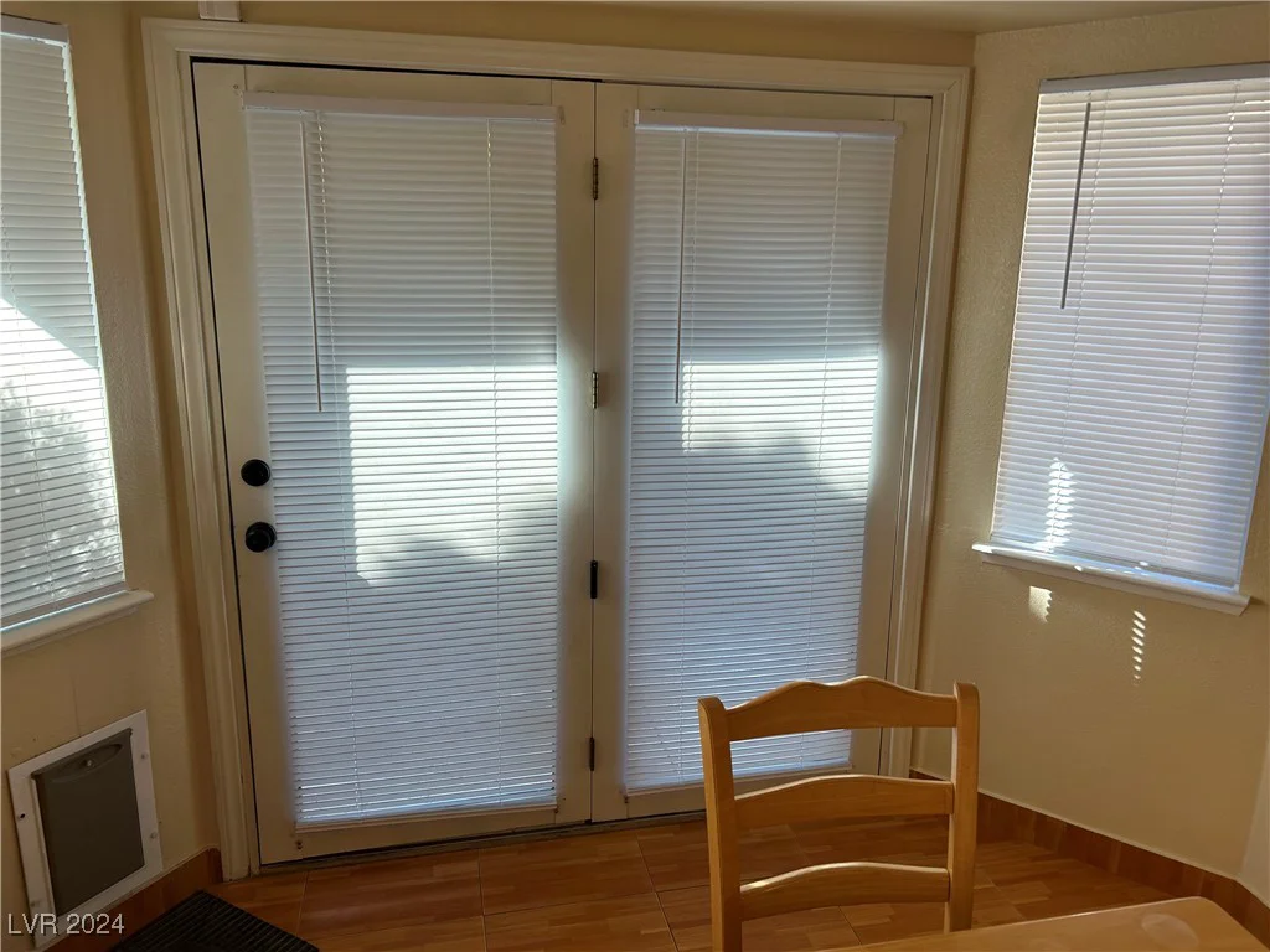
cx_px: 635
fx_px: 954
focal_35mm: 26
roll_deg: +0.3
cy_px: 476
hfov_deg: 67.3
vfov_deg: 53.1
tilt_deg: -12.9
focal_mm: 5.7
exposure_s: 1/247
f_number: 1.5
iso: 40
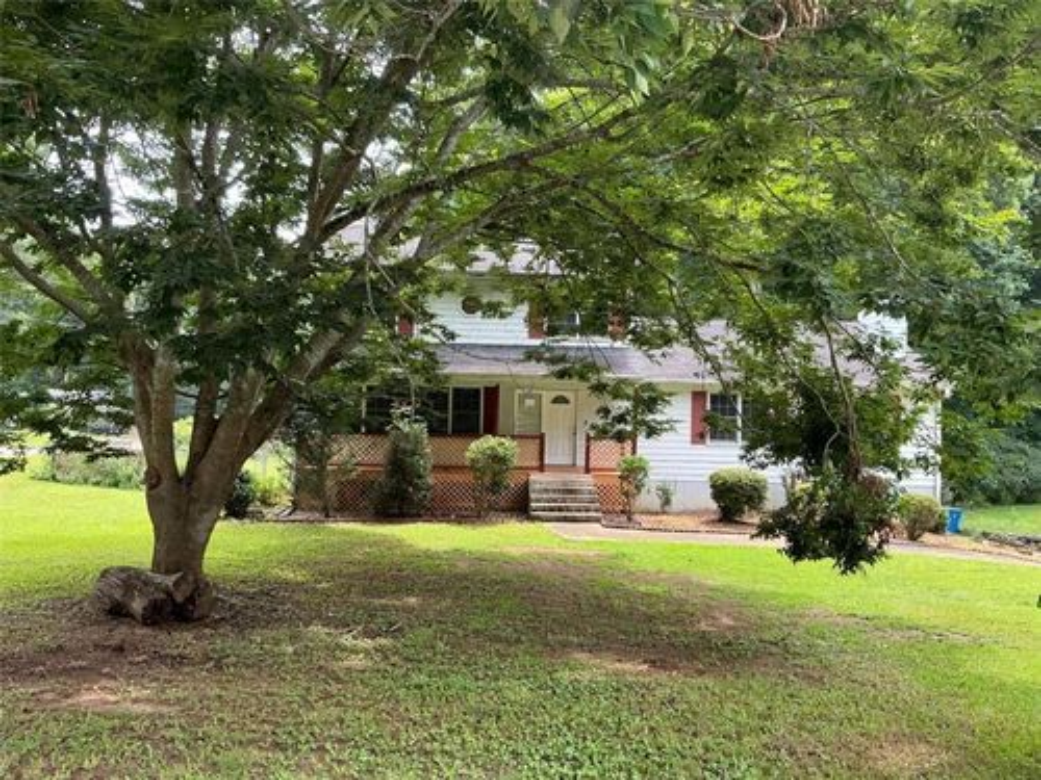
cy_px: 390
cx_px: 520
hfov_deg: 63.4
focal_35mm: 28
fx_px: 842
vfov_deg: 49.7
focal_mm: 3
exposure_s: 1/122
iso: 25
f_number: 1.8
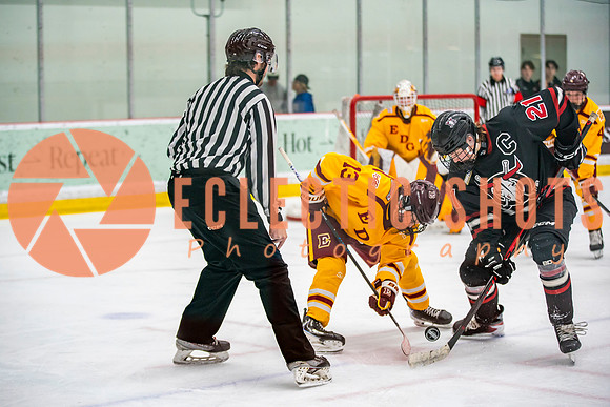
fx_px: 1615
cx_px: 291
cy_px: 193
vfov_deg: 14.4
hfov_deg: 21.4
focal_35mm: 95
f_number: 2.8
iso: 2000
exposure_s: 1/640
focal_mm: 90
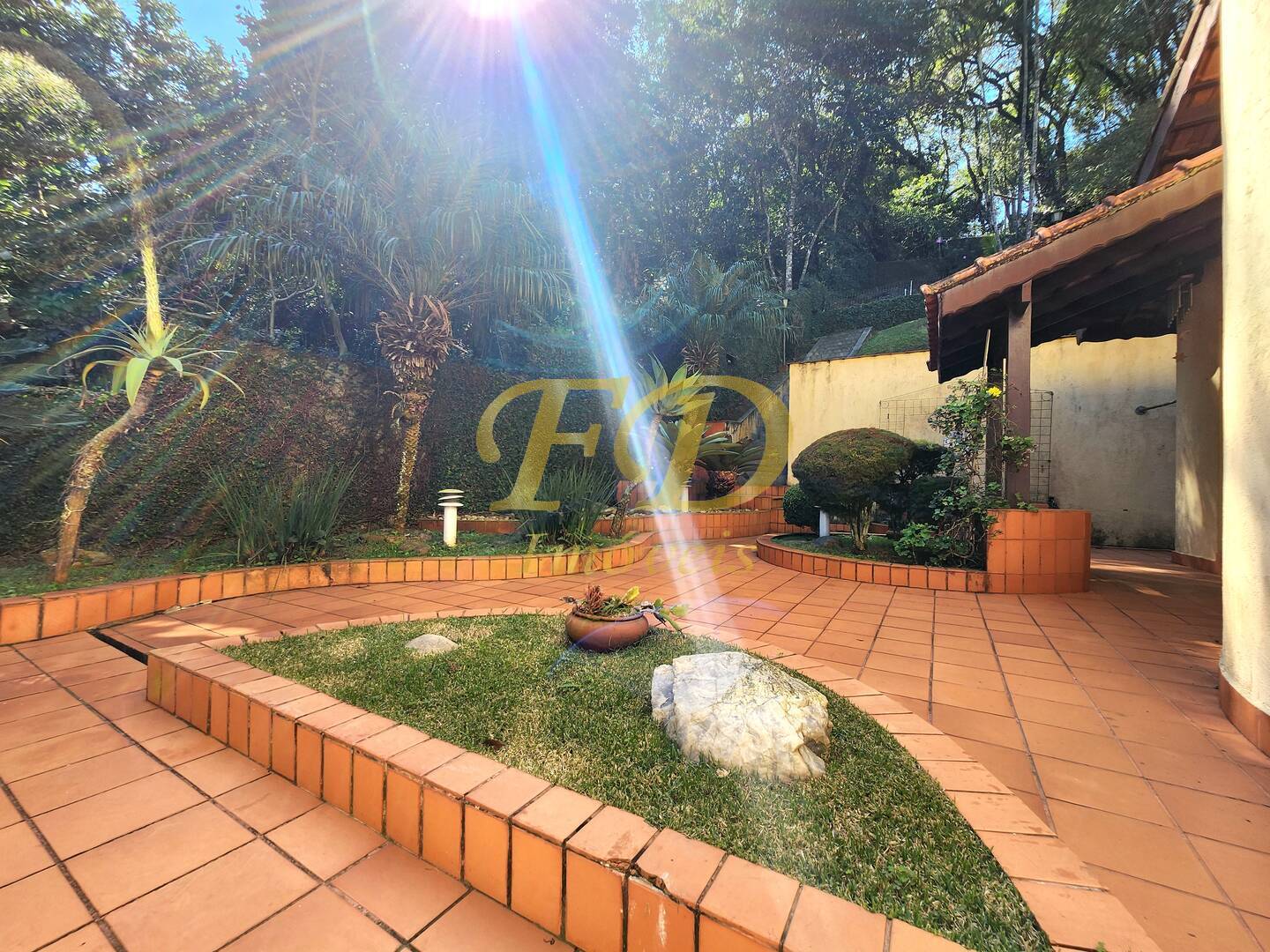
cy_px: 476
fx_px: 477
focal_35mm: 13
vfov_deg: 89.9
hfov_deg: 106.2
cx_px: 635
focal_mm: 2.2
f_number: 2.2
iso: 50
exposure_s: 1/323
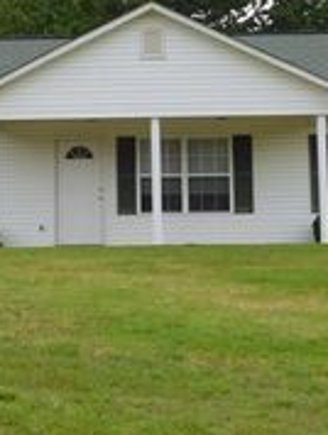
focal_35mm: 101
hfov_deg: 14.6
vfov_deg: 19.3
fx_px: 1273
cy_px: 121
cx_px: 98
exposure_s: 1/500
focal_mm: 6.3
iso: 125
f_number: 3.5
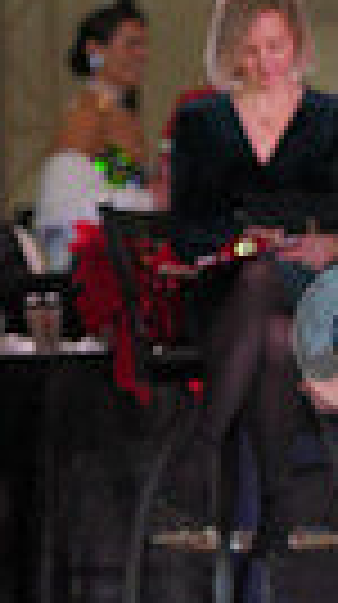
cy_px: 346
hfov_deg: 2.7
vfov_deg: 4.9
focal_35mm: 437
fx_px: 6989
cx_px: 868
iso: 1600
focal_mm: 96
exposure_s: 1/500
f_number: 4
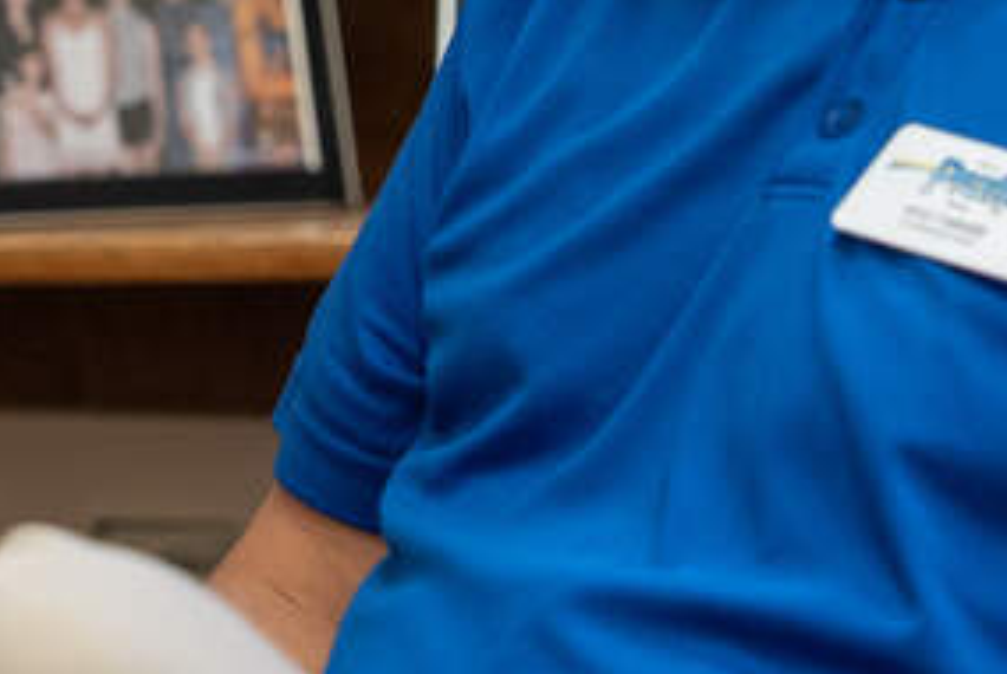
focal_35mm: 296
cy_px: -255
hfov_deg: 6.9
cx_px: -379
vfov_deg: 4.6
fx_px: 8288
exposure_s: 1/80
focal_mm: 70
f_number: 3.2
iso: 500
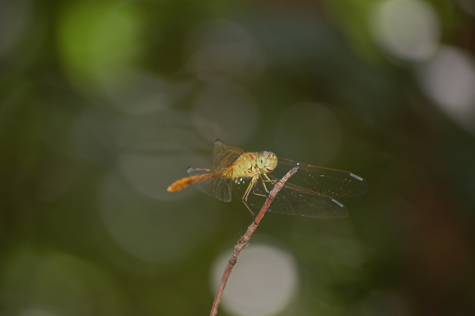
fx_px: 3955
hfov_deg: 6.9
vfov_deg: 4.6
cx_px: 238
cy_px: 158
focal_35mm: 300
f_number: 5.6
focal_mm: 200
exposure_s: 1/60
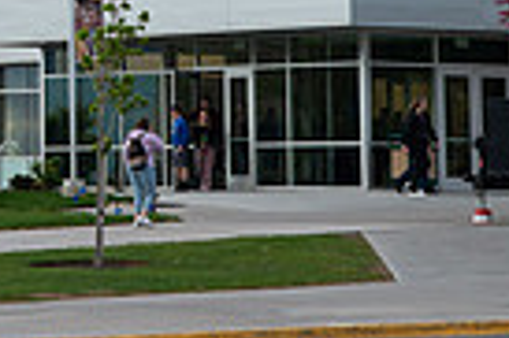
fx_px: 4491
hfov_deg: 6.4
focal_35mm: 318
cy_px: -214
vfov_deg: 4.3
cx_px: -260
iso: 320
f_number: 5
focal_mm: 75
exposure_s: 1/400
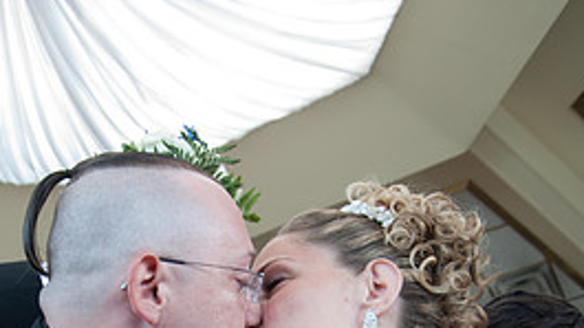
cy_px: 409
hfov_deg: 37.4
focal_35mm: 55
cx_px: 194
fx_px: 852
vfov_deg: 20.2
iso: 800
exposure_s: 1/100
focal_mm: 24
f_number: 4.5
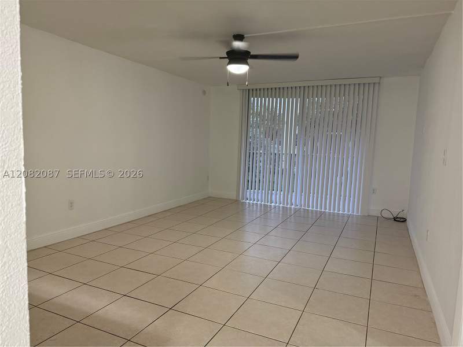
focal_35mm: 24
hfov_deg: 71.6
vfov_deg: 56.8
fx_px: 321
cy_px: 174
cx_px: 232
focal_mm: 6.76
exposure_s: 1/60
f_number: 1.78
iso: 250
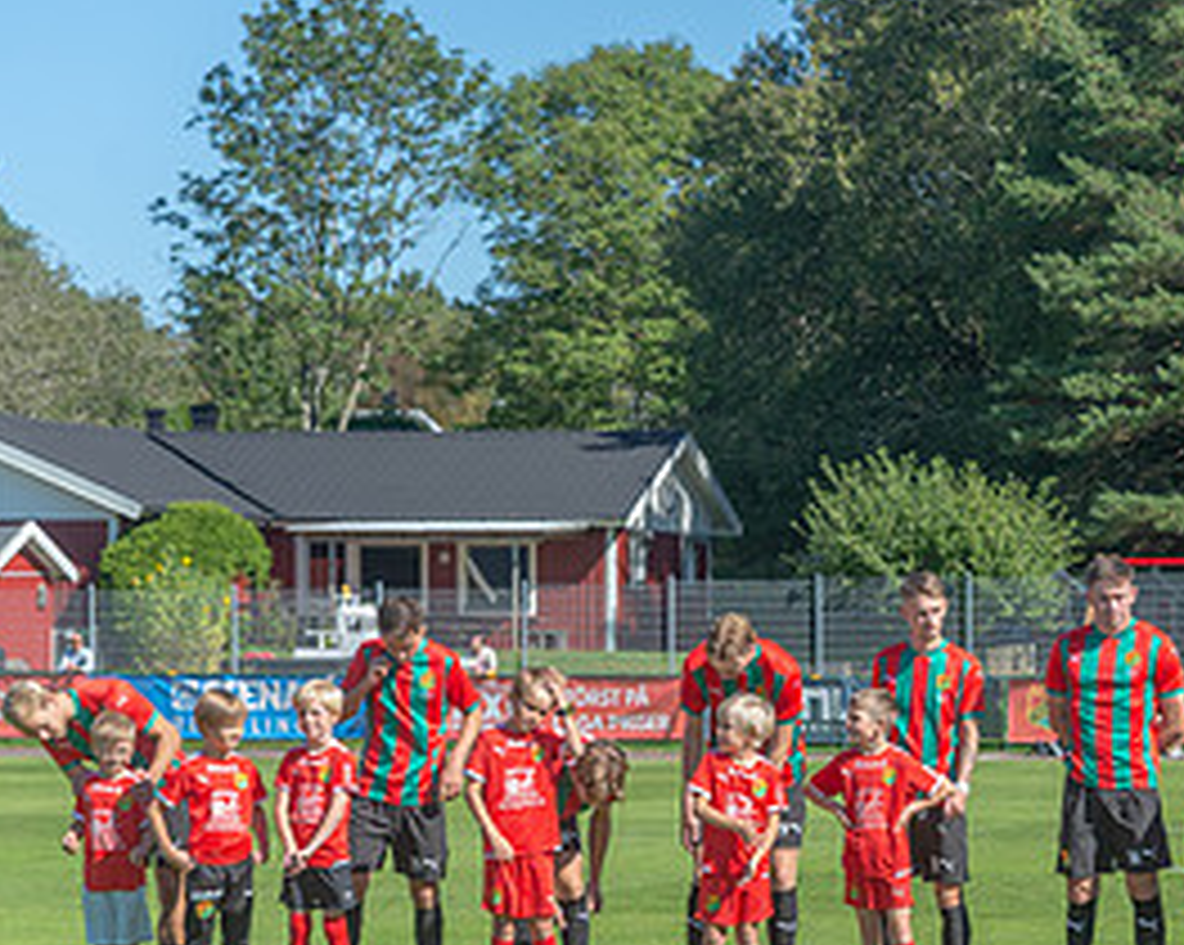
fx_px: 5077
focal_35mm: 145
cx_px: 1293
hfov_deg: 13.1
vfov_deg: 10.6
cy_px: 733
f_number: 4
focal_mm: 70
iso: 180
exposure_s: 1/800
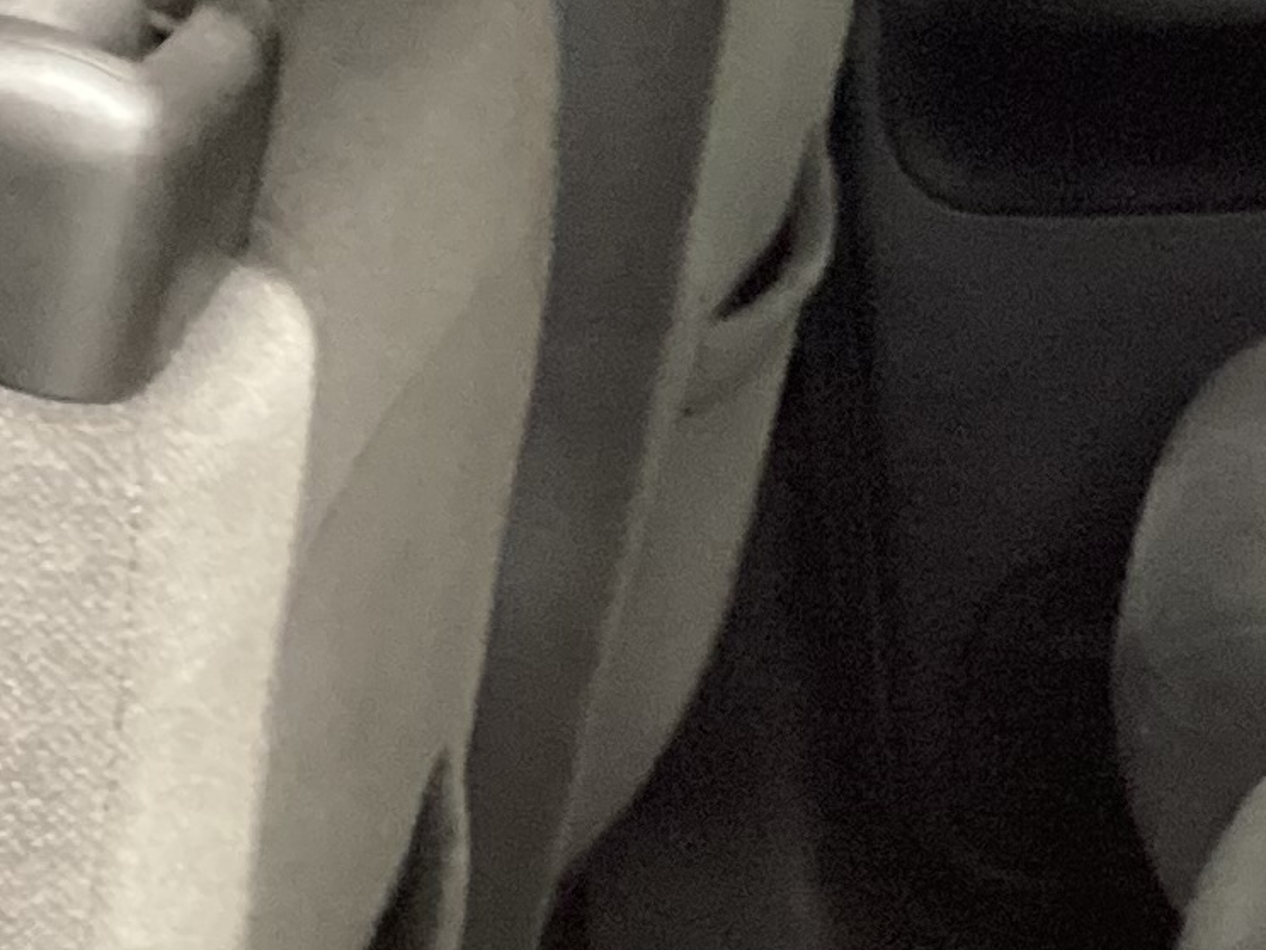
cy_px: 390
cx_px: 1443
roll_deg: +2.1
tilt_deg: -18.4
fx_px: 4974
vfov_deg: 10.9
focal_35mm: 136
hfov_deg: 14.1
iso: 640
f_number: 2.4
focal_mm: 3.3
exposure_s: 1/20
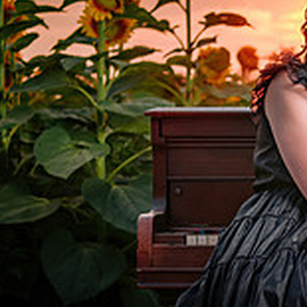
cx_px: 368
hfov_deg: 10.7
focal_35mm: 161
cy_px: 241
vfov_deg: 10.8
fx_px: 1615
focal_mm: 48
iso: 64
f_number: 3.5
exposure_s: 1/250
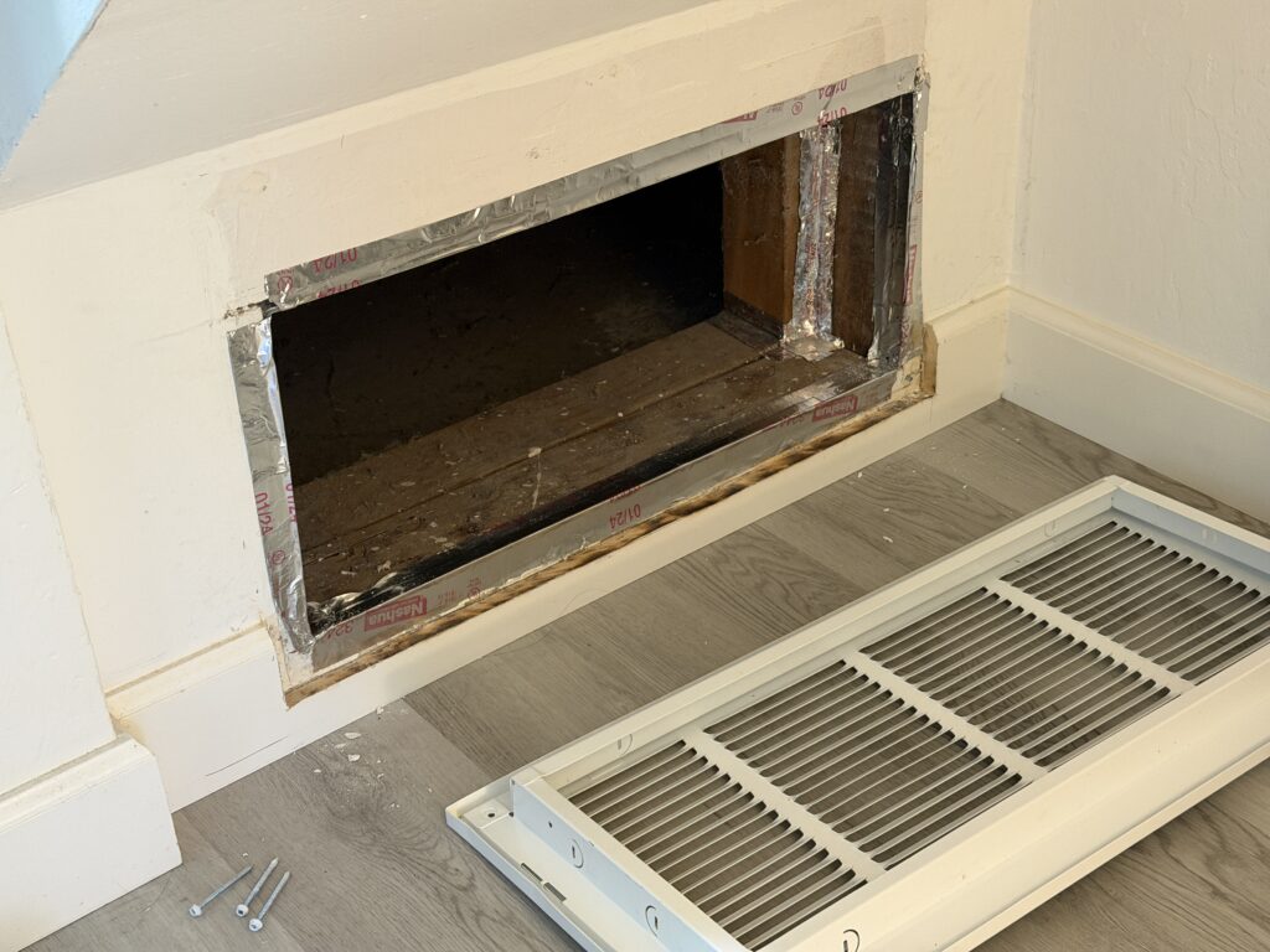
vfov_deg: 30.3
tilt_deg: -33.4
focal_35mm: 48
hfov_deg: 39.7
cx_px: 635
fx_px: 1761
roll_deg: +3.2
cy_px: 476
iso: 250
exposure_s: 1/40
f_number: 1.78
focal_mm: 6.76
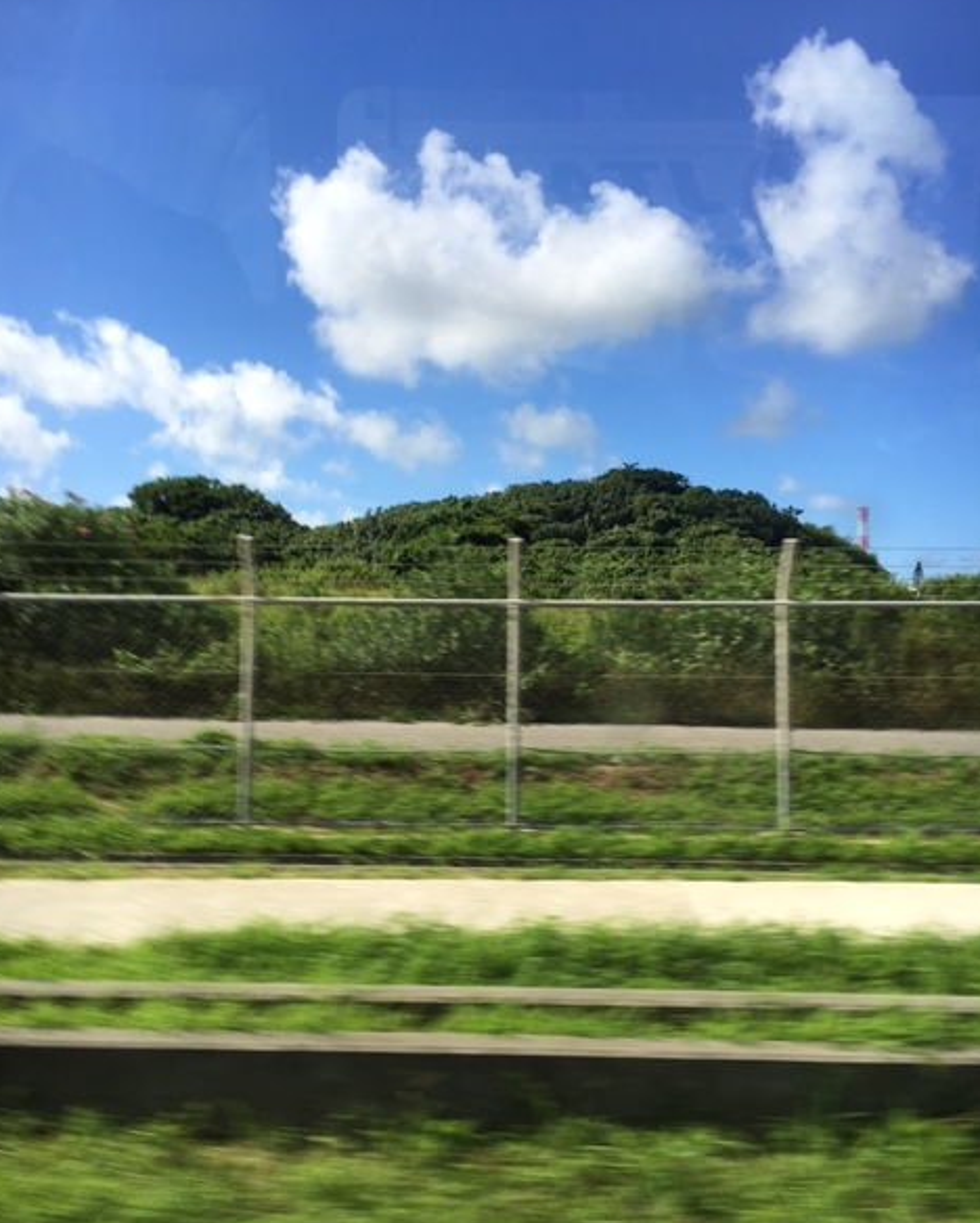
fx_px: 1123
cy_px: 572
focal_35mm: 31
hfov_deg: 47.2
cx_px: 488
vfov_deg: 57.1
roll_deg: -0.5
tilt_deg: +1.0
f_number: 2.2
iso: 25
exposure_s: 1/142
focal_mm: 4.15
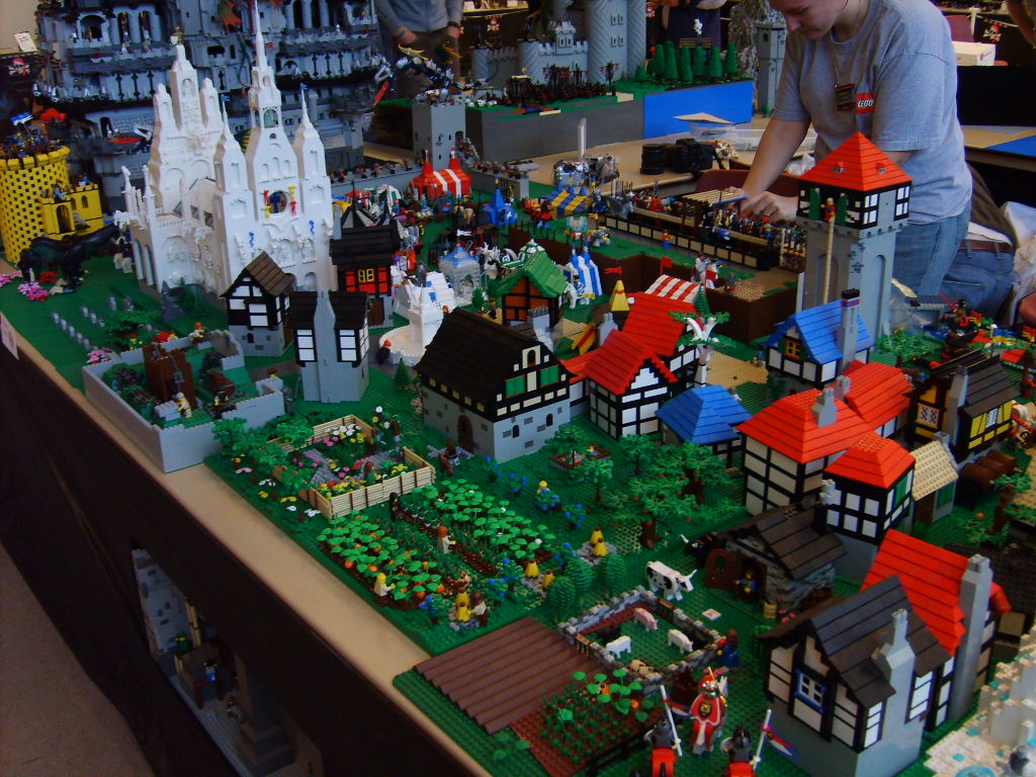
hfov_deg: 52.6
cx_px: 518
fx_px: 1047
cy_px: 388
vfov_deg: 40.7
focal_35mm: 35
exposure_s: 1/30
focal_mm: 5.8
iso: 100
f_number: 2.8
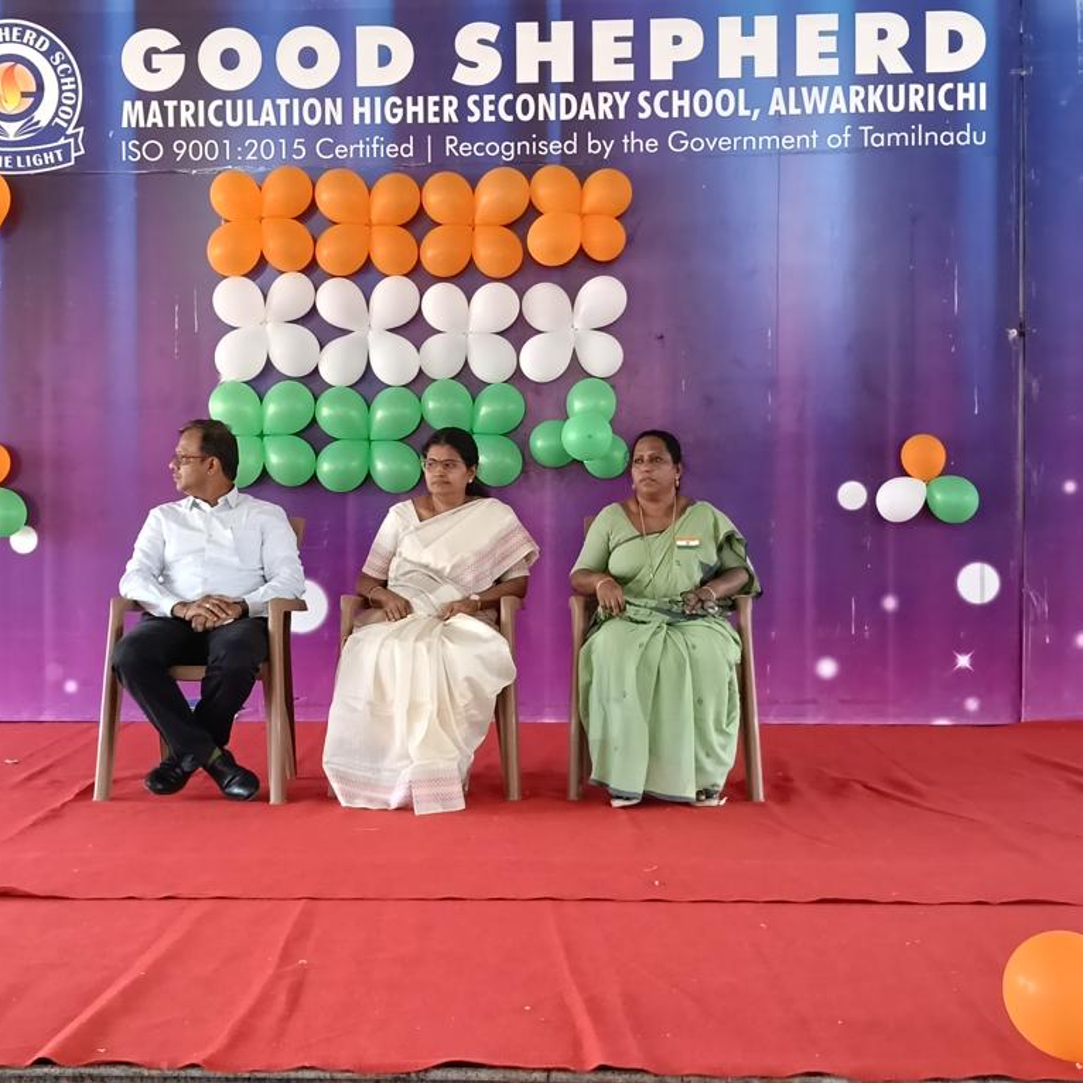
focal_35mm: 52
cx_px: 431
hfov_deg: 32.7
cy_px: 542
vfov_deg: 32.8
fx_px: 1841
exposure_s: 1/50
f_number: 1.8
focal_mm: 3.98
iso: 320
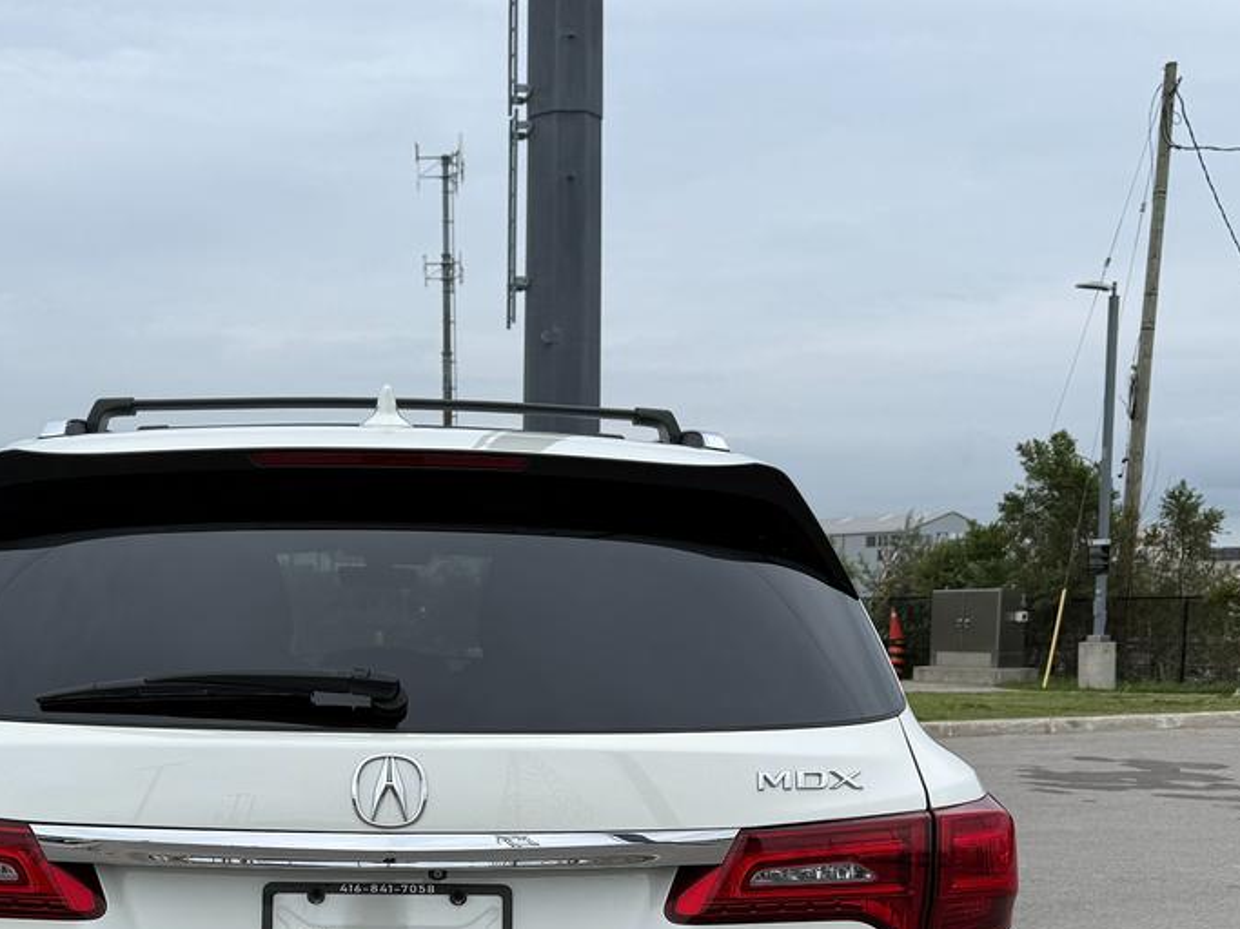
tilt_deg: -8.6
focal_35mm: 45
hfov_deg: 41.6
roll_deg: +0.6
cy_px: 809
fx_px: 1612
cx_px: 425
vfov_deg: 30.9
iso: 80
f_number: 1.78
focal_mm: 6.76
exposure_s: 1/1653
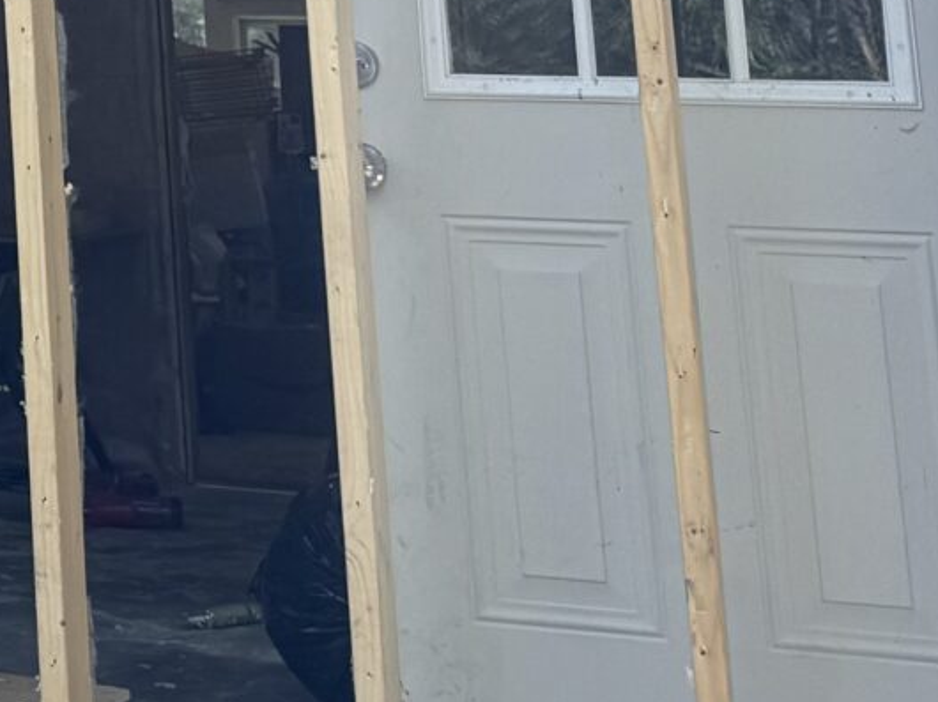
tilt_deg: +12.5
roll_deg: -1.4
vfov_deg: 11.6
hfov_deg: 13.8
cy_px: -649
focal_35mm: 116
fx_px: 3142
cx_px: -1060
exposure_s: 1/1560
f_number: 1.78
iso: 80
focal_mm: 6.76
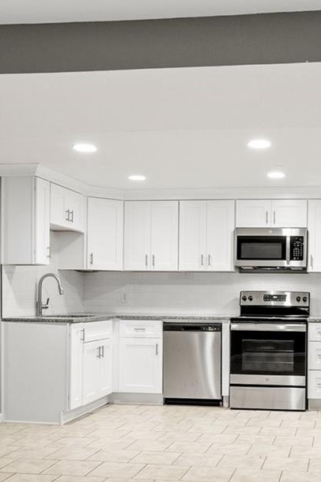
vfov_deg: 46.1
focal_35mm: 42
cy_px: 297
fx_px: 562
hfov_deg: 30.9
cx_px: 270
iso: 640
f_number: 9
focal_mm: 16
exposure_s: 1
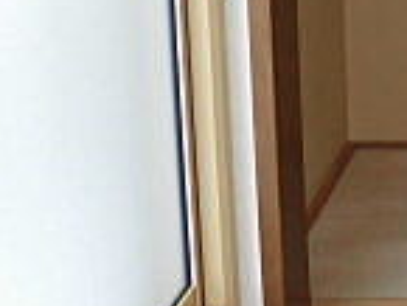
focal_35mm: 106
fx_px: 1247
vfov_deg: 13.8
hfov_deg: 16.0
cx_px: 713
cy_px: 6
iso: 100
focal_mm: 4.3
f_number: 3.1
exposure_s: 1/30
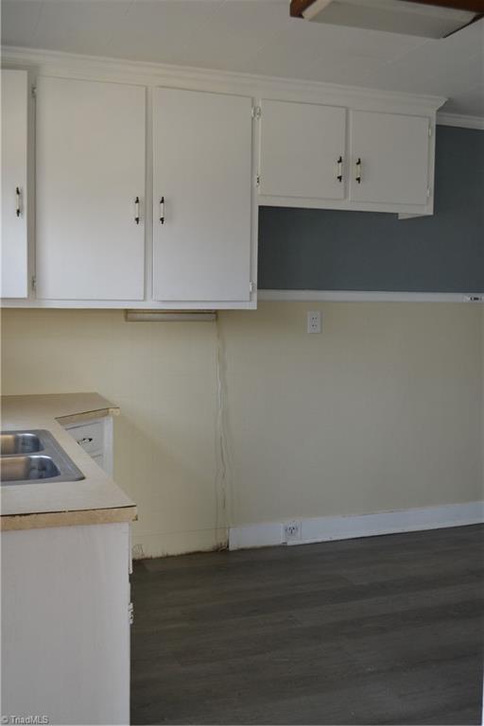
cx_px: 242
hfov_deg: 34.2
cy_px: 363
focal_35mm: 39
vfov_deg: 49.6
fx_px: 786
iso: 560
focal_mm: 26
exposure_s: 1/60
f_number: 4.2
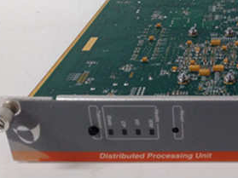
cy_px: 61
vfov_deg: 25.1
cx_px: 236
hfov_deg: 30.9
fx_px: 399
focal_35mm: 58
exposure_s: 1/33
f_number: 2
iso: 384
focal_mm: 3.79
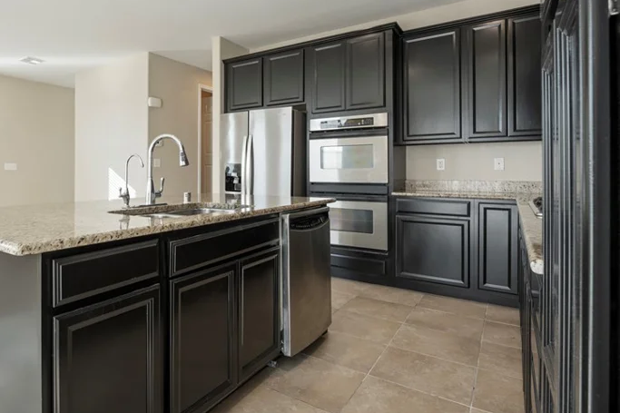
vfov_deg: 59.3
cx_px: 189
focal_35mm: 21
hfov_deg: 77.6
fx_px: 362
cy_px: 184
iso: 100
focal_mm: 14
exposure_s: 1/2.5
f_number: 9
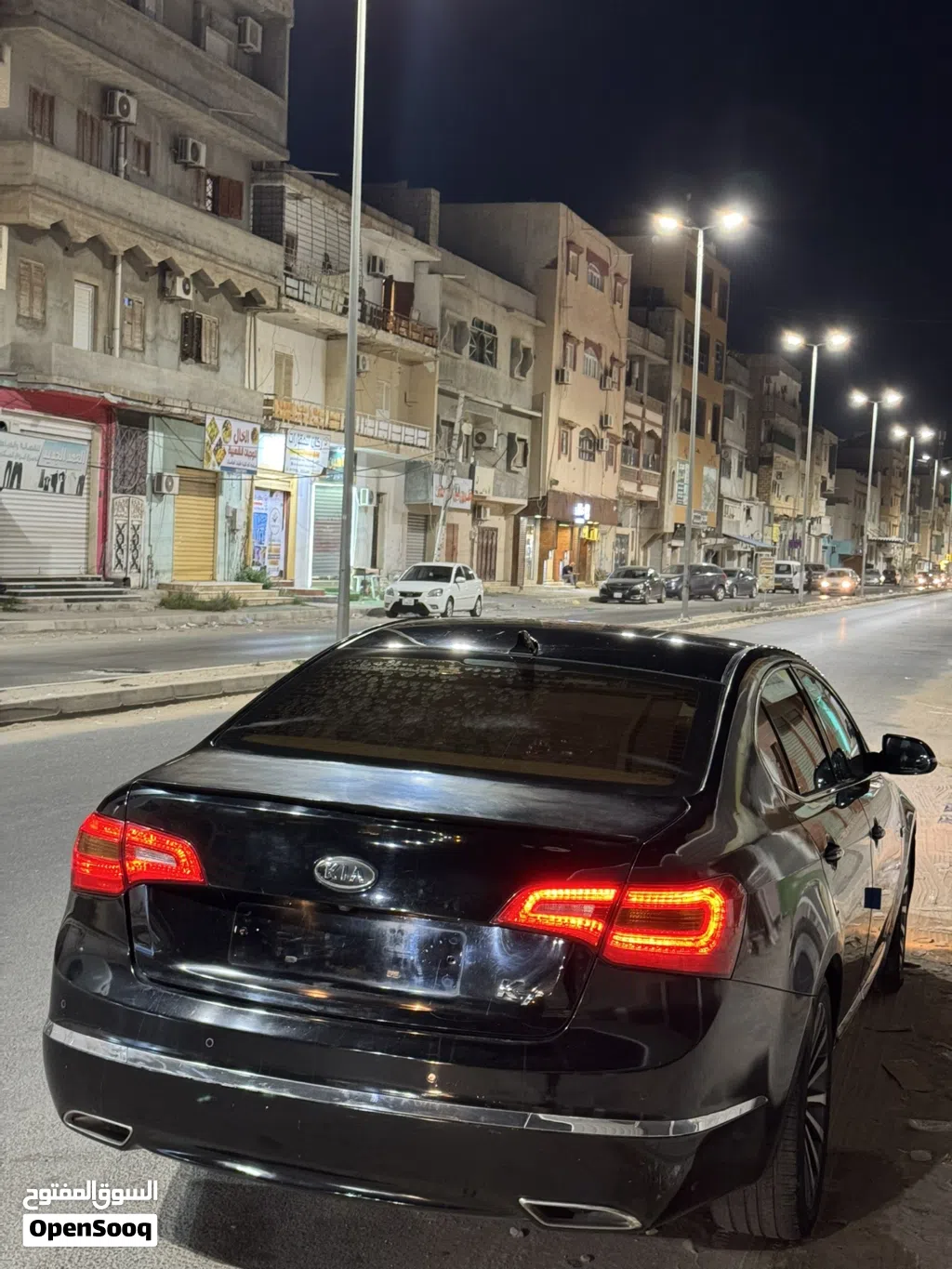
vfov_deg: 39.7
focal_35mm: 48
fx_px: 1760
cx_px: 476
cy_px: 634
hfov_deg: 30.3
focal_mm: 6.76
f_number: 1.78
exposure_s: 1/33
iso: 400
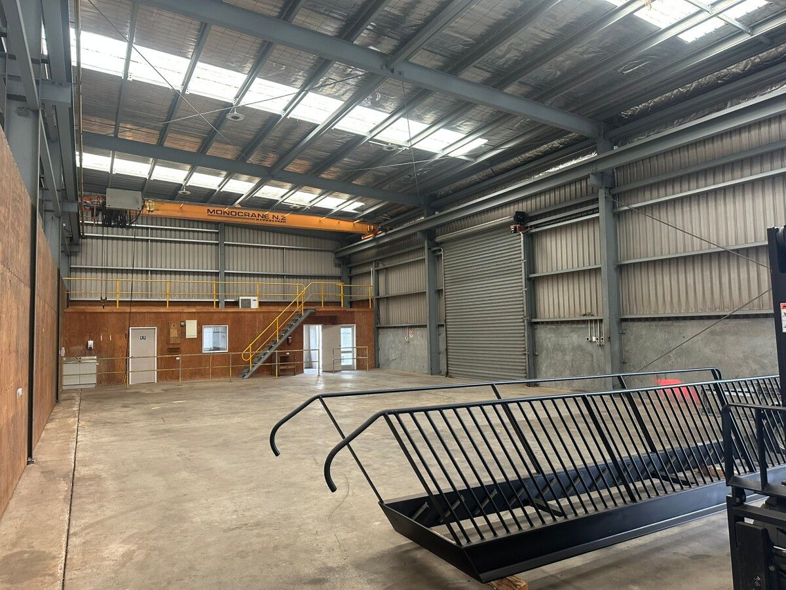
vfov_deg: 56.8
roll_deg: +1.0
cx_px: 393
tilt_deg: +3.2
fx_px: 545
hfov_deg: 71.6
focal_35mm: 24
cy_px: 295
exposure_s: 1/60
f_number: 1.78
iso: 320
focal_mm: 6.86
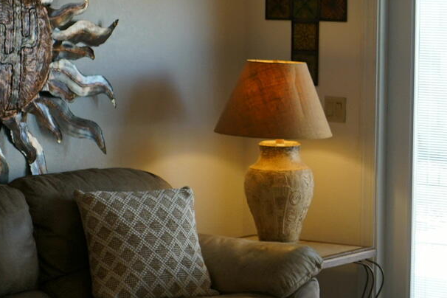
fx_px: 1291
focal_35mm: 104
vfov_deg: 13.2
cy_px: 148
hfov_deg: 18.2
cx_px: 589
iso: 640
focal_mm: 29
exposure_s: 1/160
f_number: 4
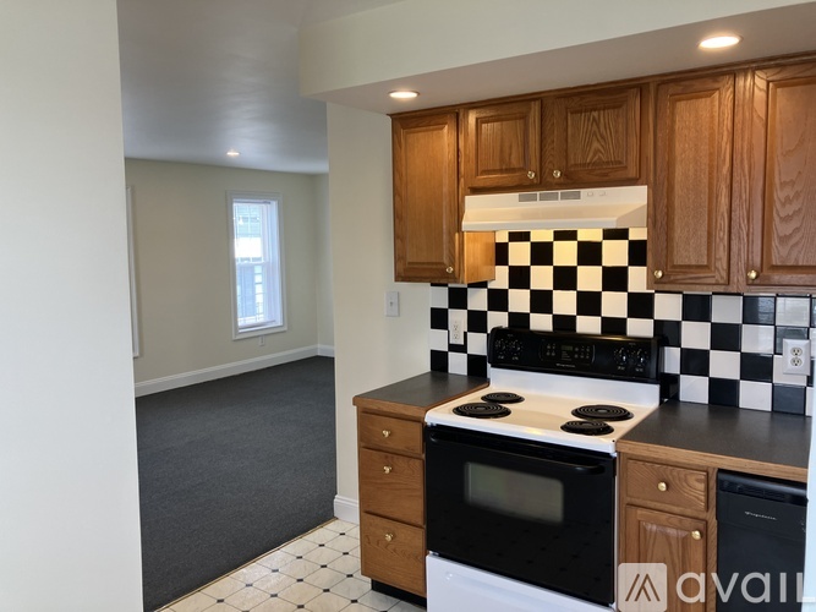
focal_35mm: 28
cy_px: 306
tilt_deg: -4.6
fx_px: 660
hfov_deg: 63.5
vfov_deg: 49.7
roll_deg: +1.5
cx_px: 408
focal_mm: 3.99
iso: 50
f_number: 1.8
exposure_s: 1/60
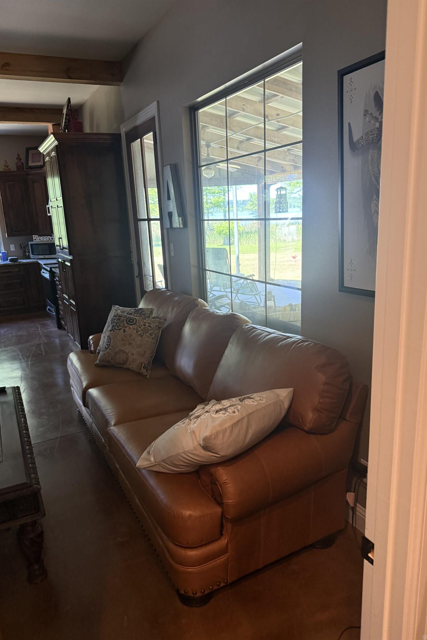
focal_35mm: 25
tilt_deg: -14.1
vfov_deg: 71.5
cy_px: 320
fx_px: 445
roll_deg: +1.6
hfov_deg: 51.3
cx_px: 210
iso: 400
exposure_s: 1/120
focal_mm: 6.76
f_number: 1.78
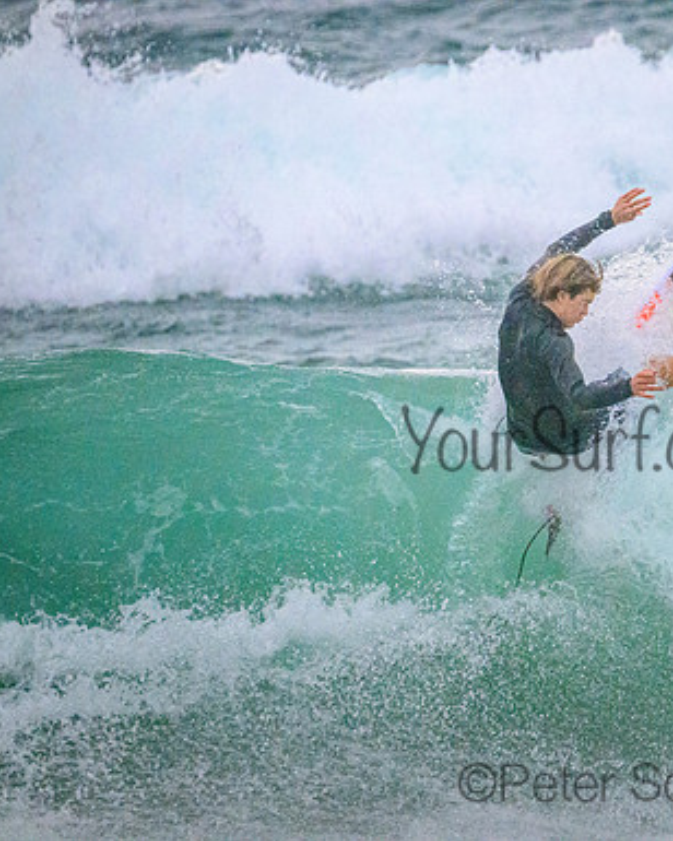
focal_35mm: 849
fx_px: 21138
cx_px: 627
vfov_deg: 2.3
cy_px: 420
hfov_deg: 1.8
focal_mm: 600
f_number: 11
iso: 14400
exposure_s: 1/2000
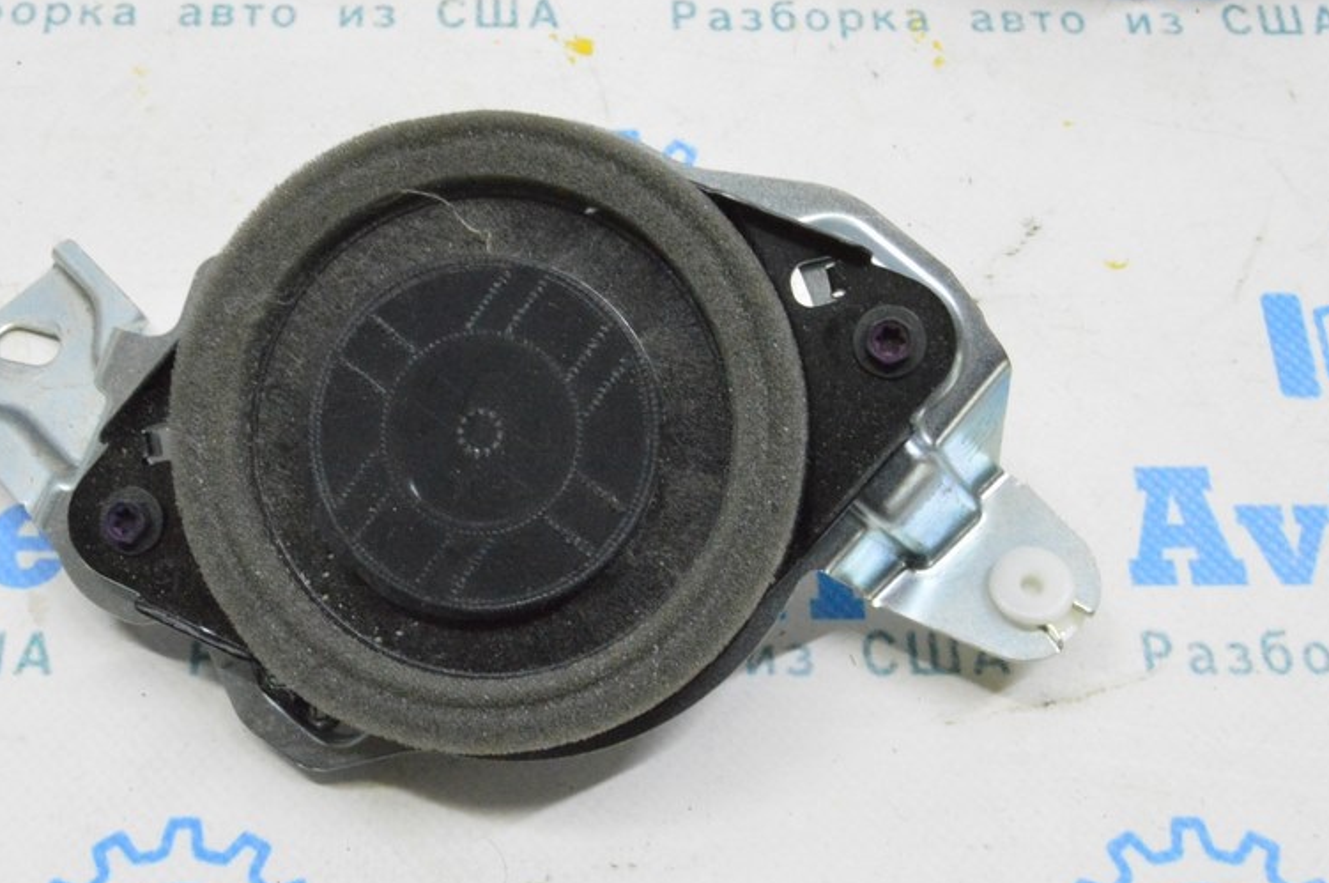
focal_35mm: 45
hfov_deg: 43.4
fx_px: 1659
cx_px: 520
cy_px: 394
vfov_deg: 29.8
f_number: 20
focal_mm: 22
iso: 6400
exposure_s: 1/20
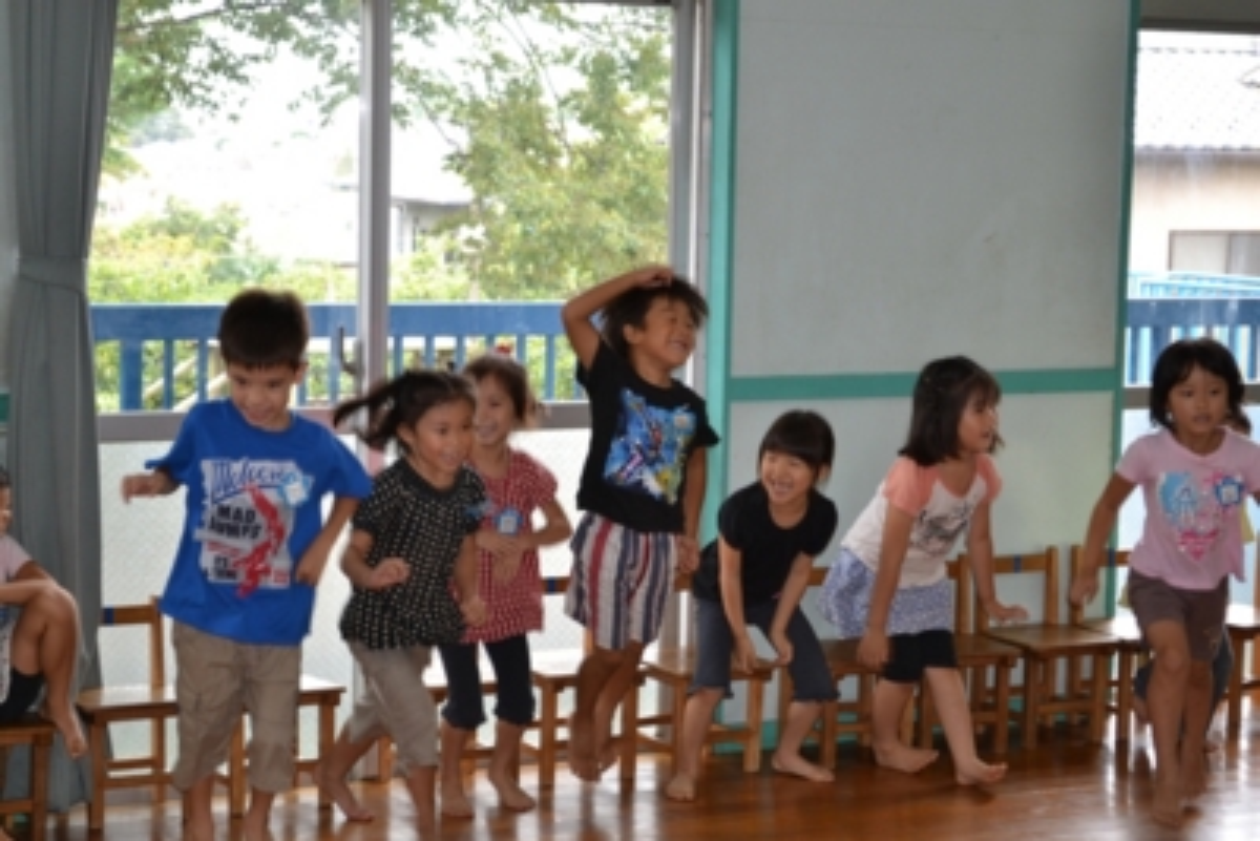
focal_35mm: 82
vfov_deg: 16.6
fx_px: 2888
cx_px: 630
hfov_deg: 24.6
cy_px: 420
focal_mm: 55
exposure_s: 1/60
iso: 400
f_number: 5.6
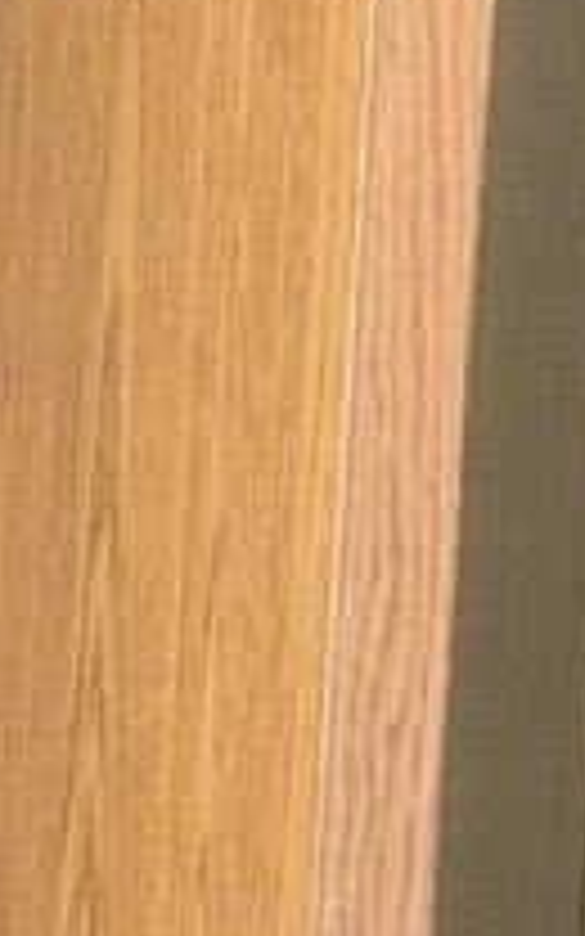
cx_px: -796
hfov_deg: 9.4
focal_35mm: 125
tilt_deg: -9.7
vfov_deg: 16.4
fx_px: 3189
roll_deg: +0.0
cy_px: 940
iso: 400
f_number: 1.78
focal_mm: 6.76
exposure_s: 1/60
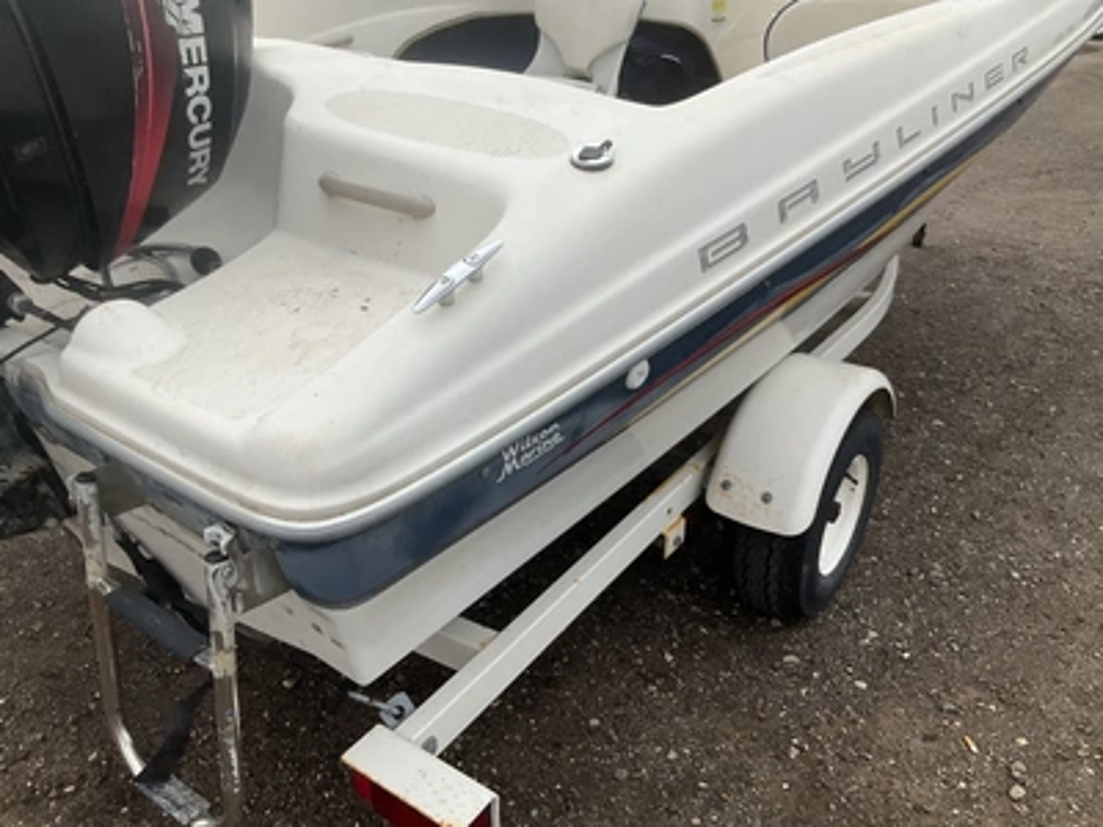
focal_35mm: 29
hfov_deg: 61.7
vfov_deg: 48.2
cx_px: 552
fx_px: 924
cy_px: 414
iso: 25
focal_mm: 3
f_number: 1.8
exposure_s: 1/2141
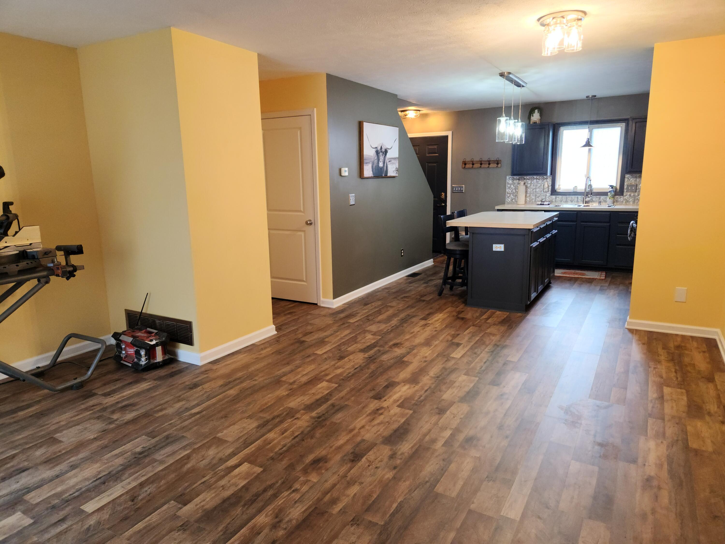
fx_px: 482
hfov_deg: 73.9
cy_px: 272
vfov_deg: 58.9
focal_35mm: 23
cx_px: 362
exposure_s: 1/60
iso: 160
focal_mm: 5.4
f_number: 1.8
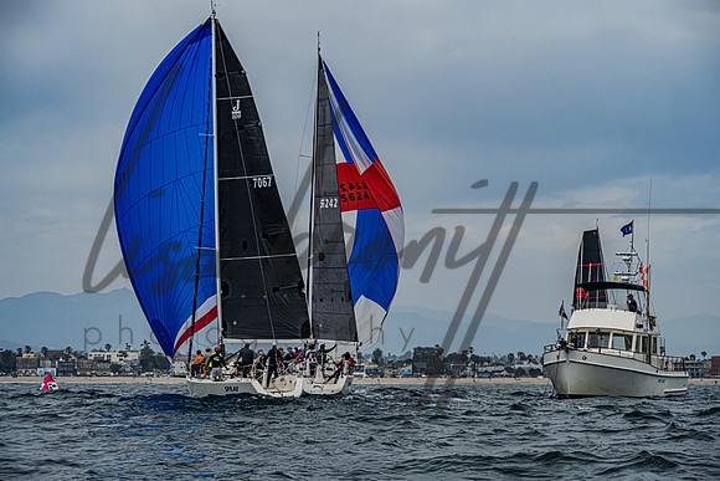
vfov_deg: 11.7
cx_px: 360
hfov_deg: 17.4
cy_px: 240
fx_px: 2352
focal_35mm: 118
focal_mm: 115
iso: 400
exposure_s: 1/2500
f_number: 8
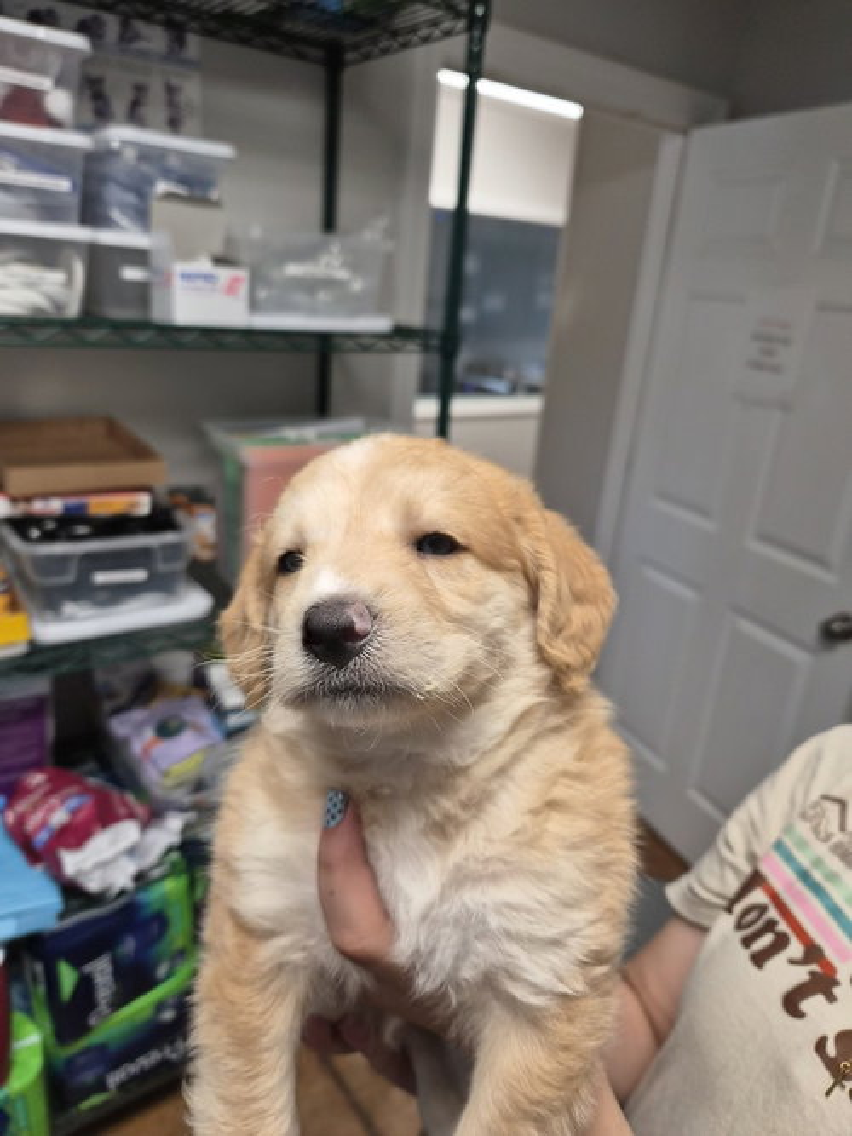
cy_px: 568
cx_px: 426
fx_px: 755
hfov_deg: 58.9
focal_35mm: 23
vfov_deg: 73.9
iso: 100
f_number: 1.8
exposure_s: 1/120
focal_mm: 5.4
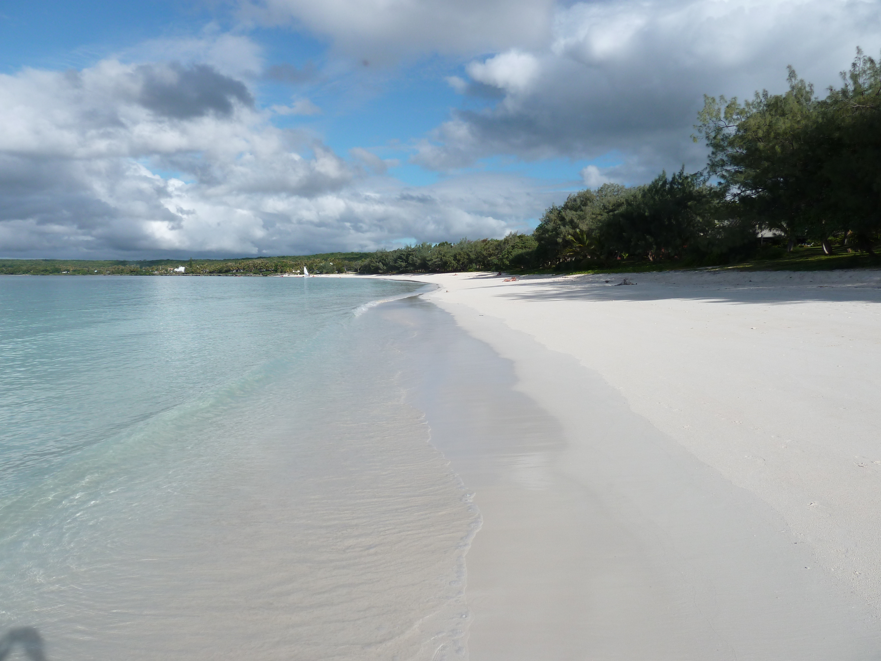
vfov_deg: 54.9
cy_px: 330
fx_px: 636
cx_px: 440
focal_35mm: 25
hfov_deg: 69.4
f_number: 3.3
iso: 80
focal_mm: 4.1
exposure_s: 1/1300
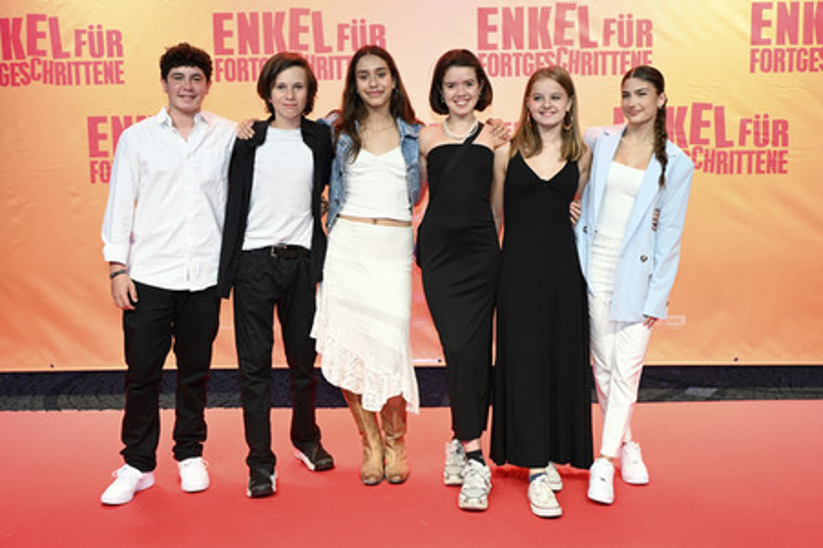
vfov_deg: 39.9
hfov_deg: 57.3
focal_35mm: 33
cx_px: 412
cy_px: 274
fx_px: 754
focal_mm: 33
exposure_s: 1/160
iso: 1600
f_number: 6.3
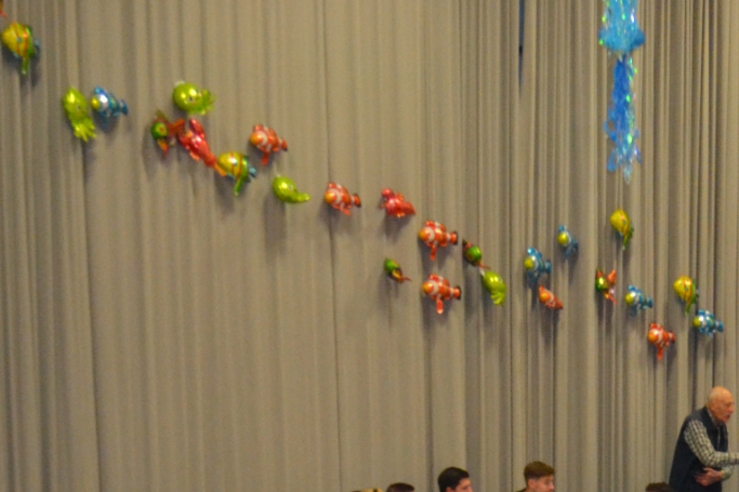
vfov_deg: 9.3
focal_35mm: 144
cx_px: 1040
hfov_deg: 13.6
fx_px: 2955
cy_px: 687
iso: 2000
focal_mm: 32
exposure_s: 1/60
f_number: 4.8
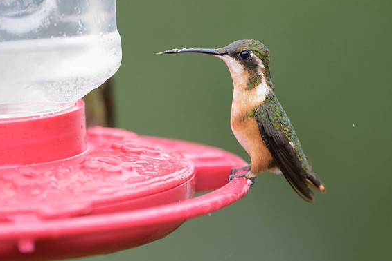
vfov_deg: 1.6
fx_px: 9293
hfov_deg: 2.4
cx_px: 217
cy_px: 118
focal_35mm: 853
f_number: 4
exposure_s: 1/1250
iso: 2200
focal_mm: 560
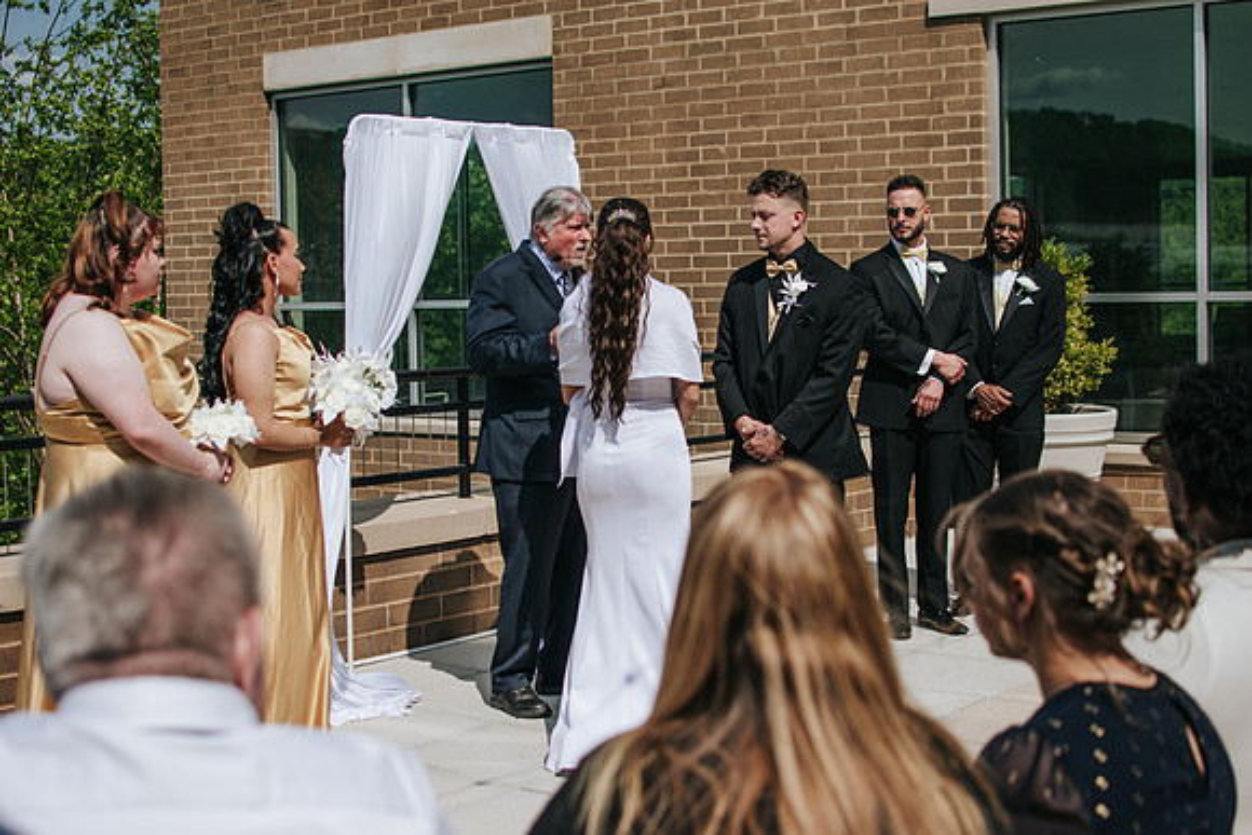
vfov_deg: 25.8
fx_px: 1826
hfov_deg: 37.8
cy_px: 418
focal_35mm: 52
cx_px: 626
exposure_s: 1/4000
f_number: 2.8
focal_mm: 35
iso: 100
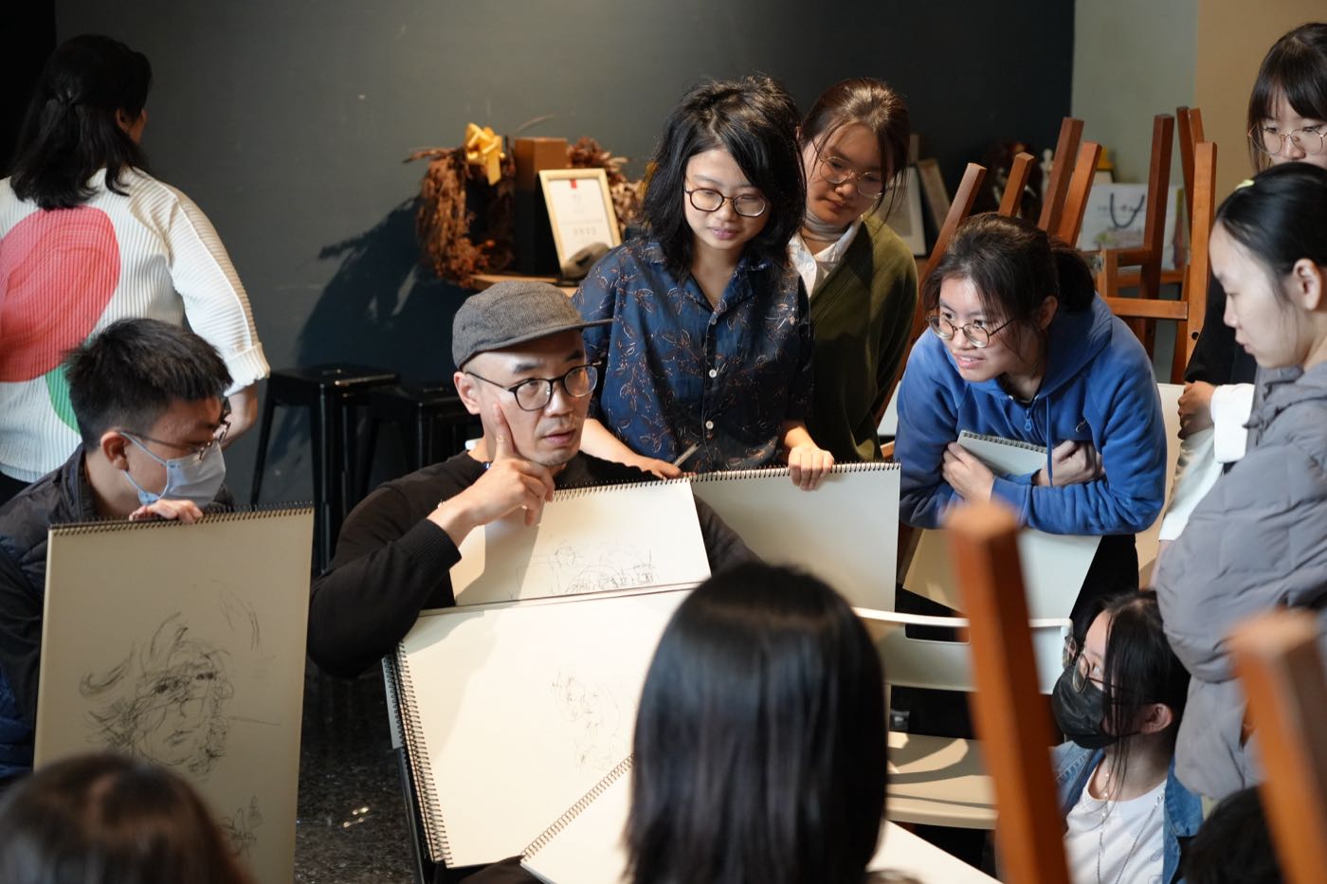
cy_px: 442
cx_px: 664
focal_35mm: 63
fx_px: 2322
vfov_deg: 21.6
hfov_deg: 31.9
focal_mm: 63
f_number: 4
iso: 3200
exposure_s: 1/160
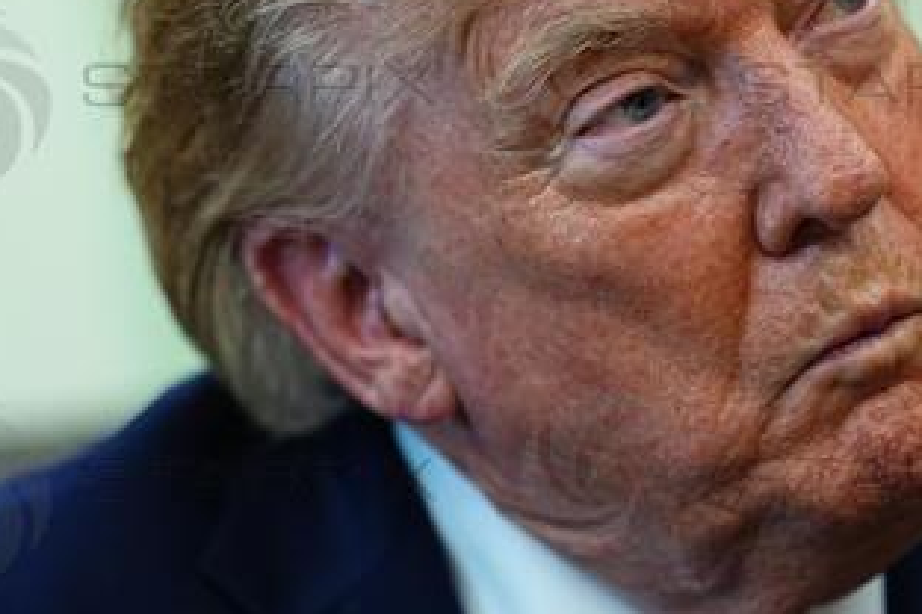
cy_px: 273
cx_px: 597
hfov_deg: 5.4
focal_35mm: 385
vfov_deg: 3.6
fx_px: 9860
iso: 1250
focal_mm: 150
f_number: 2
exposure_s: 1/250
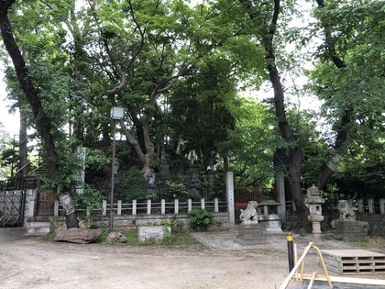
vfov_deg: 46.8
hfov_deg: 60.0
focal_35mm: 30
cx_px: 192
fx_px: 334
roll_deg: +0.4
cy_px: 139
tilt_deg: +10.2
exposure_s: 1/60
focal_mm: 3.99
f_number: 1.8
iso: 25
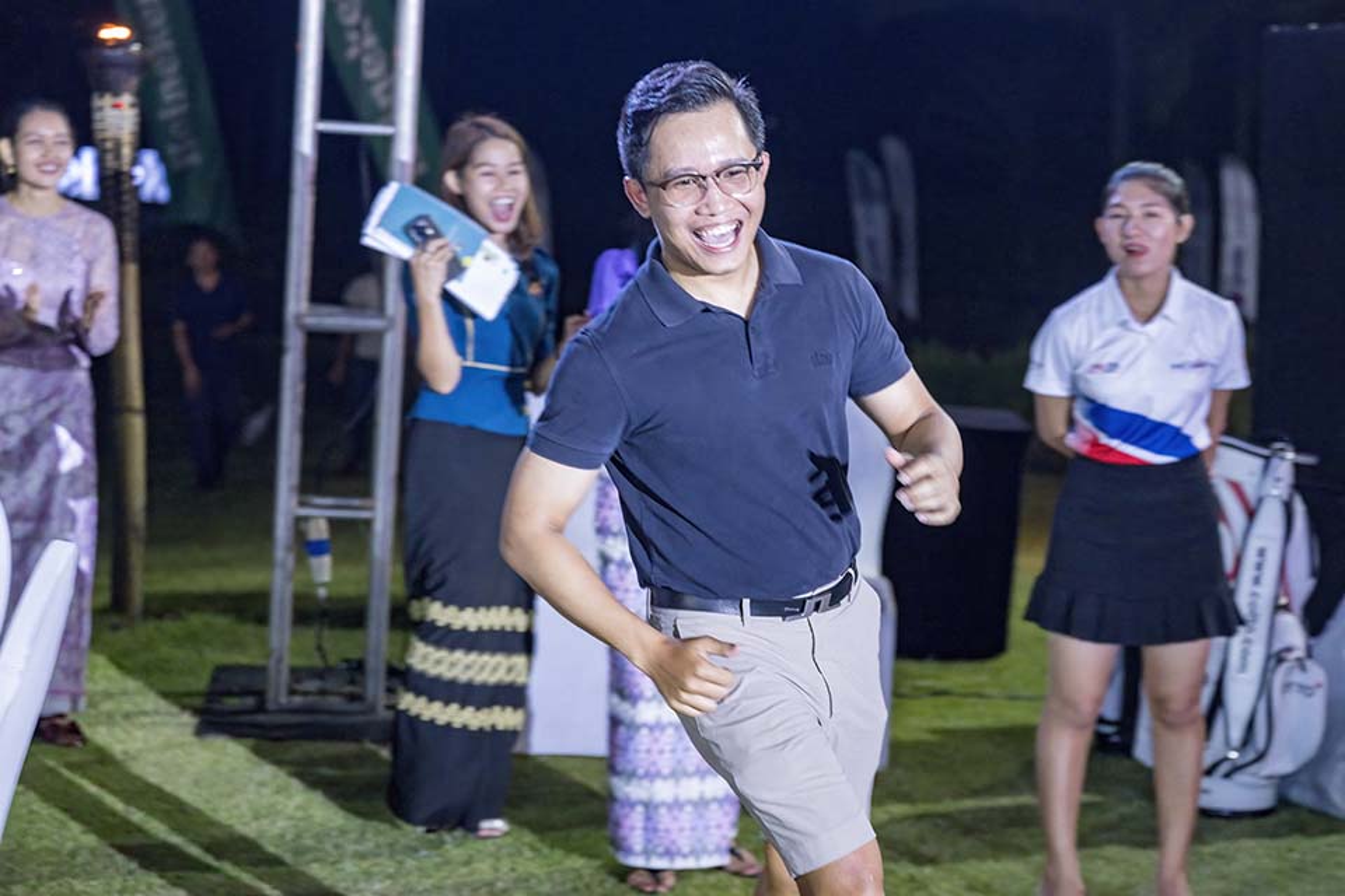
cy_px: 448
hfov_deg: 28.8
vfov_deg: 19.5
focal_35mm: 70
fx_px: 2615
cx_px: 672
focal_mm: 70
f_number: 3.5
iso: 5000
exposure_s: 1/200
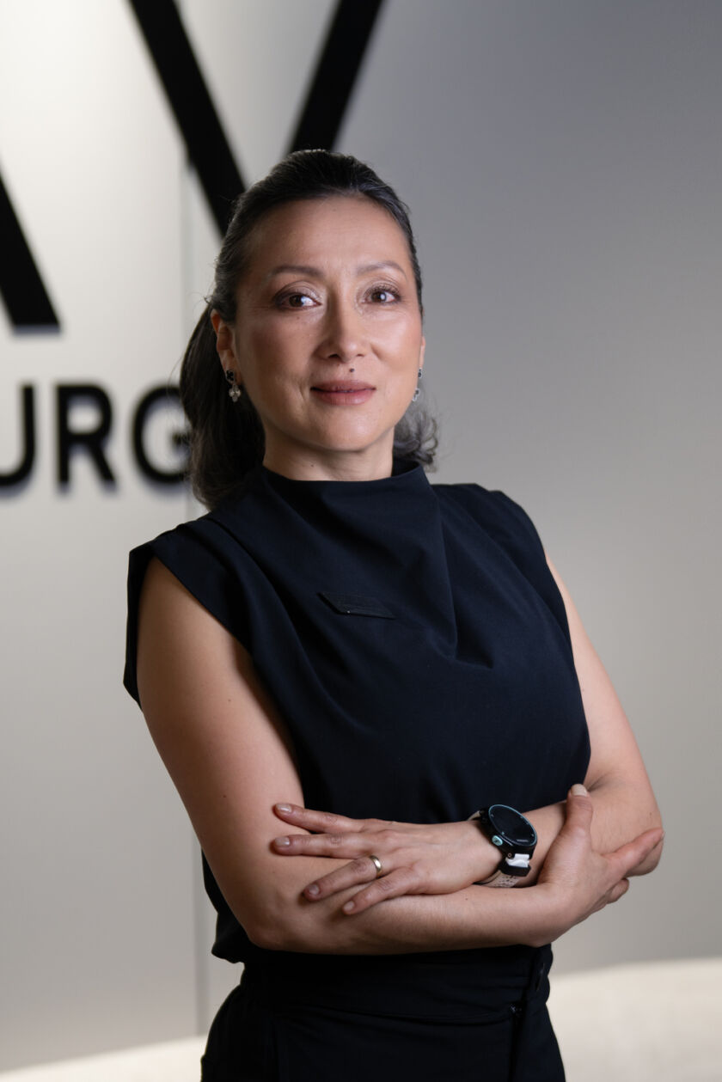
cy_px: 541
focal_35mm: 162
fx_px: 4870
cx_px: 361
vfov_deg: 12.7
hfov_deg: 8.5
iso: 320
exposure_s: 1/100
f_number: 2.8
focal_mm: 108
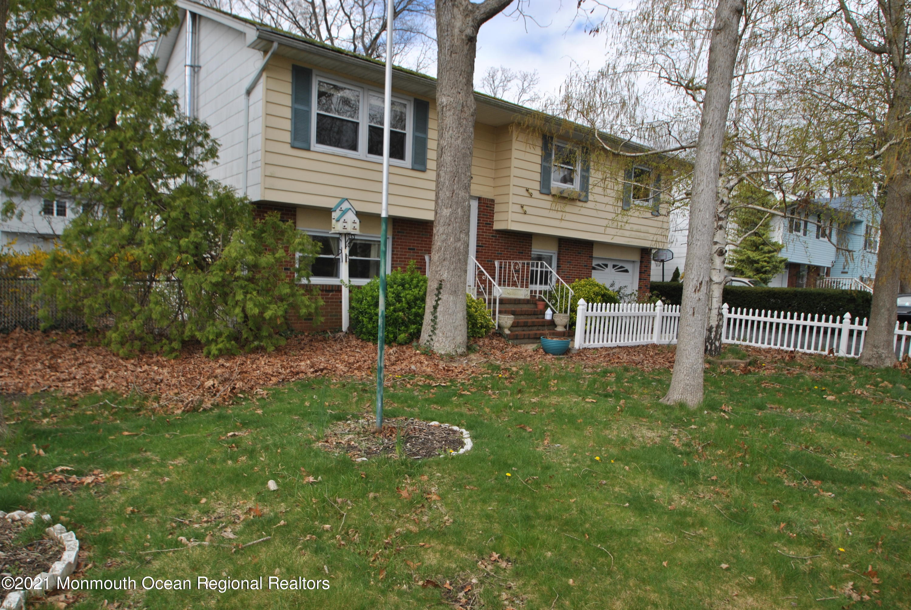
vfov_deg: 56.3
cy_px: 305
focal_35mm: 22
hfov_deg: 77.3
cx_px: 456
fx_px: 570
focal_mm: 15
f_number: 7.1
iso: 100
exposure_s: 1/200
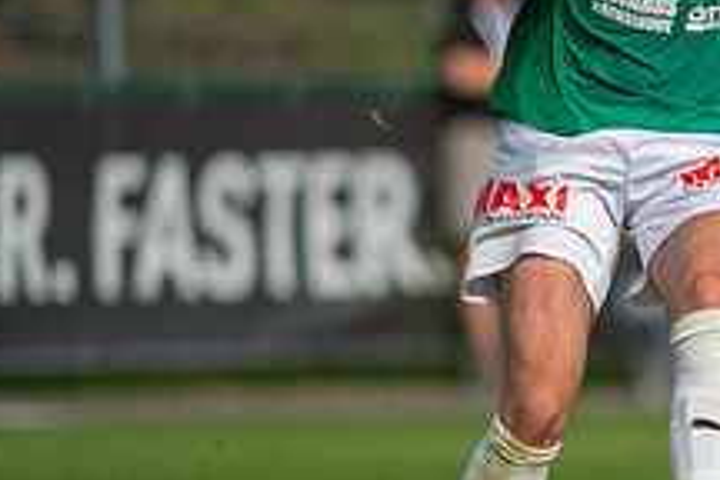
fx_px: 22538
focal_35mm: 1127
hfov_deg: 1.8
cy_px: 230
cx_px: 943
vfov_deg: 1.2
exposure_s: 1/1250
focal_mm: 420
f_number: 4
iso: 125
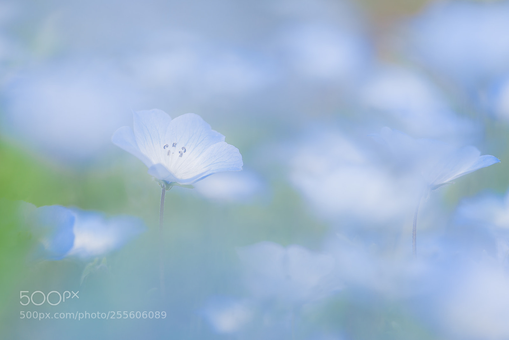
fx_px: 2829
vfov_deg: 6.9
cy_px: 170
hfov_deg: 10.3
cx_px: 254
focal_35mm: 200
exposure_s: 1/200
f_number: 5.6
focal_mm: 200
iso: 100
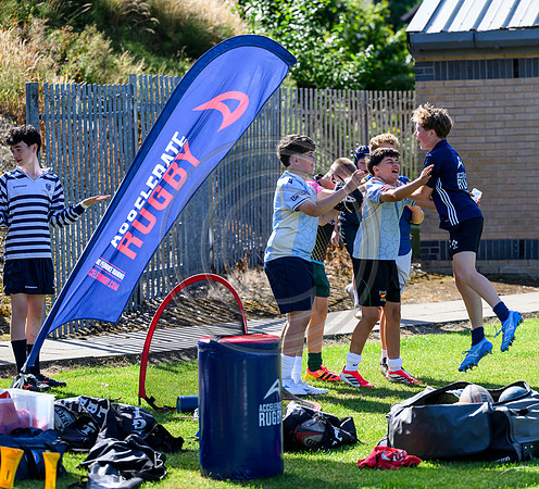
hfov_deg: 13.2
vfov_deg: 12.0
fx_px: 2322
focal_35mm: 138
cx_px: 380
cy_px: 236
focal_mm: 110
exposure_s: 1/2500
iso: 500
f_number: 3.5
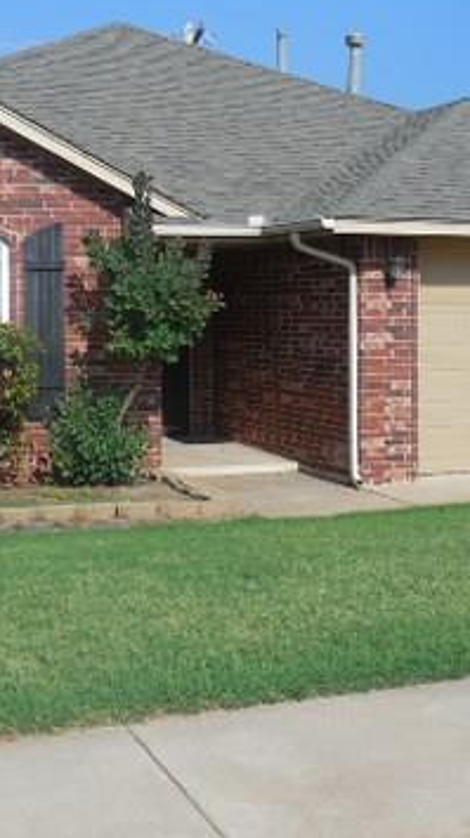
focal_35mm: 59
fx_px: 1311
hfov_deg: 20.3
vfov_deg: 35.4
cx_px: 243
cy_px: 349
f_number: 3.2
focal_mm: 5.3
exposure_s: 1/1600
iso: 125
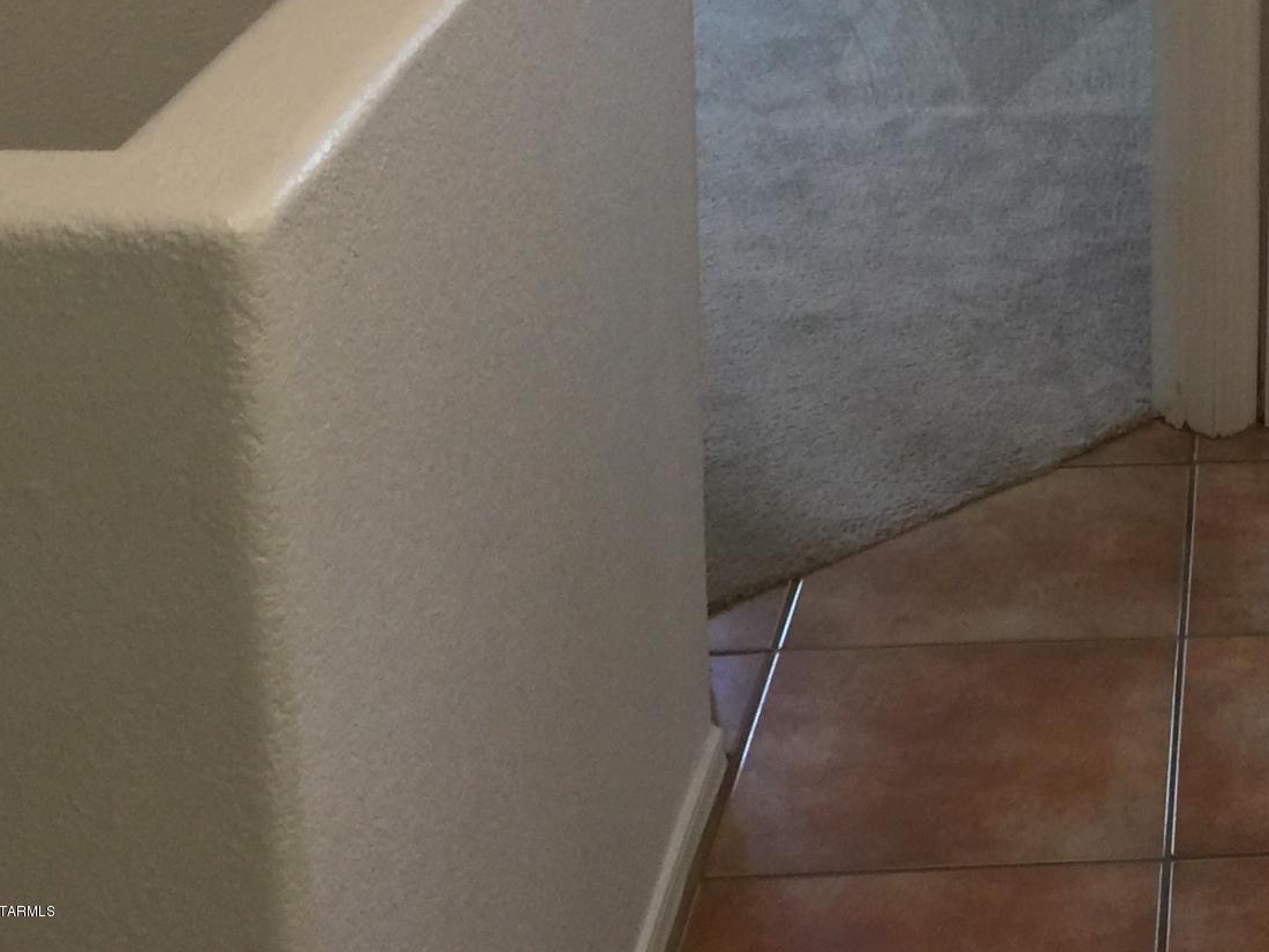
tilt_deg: -10.8
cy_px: -304
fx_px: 2896
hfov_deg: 22.1
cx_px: 1675
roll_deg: -1.8
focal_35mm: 79
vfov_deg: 17.5
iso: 50
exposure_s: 1/15
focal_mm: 4.15
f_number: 2.2
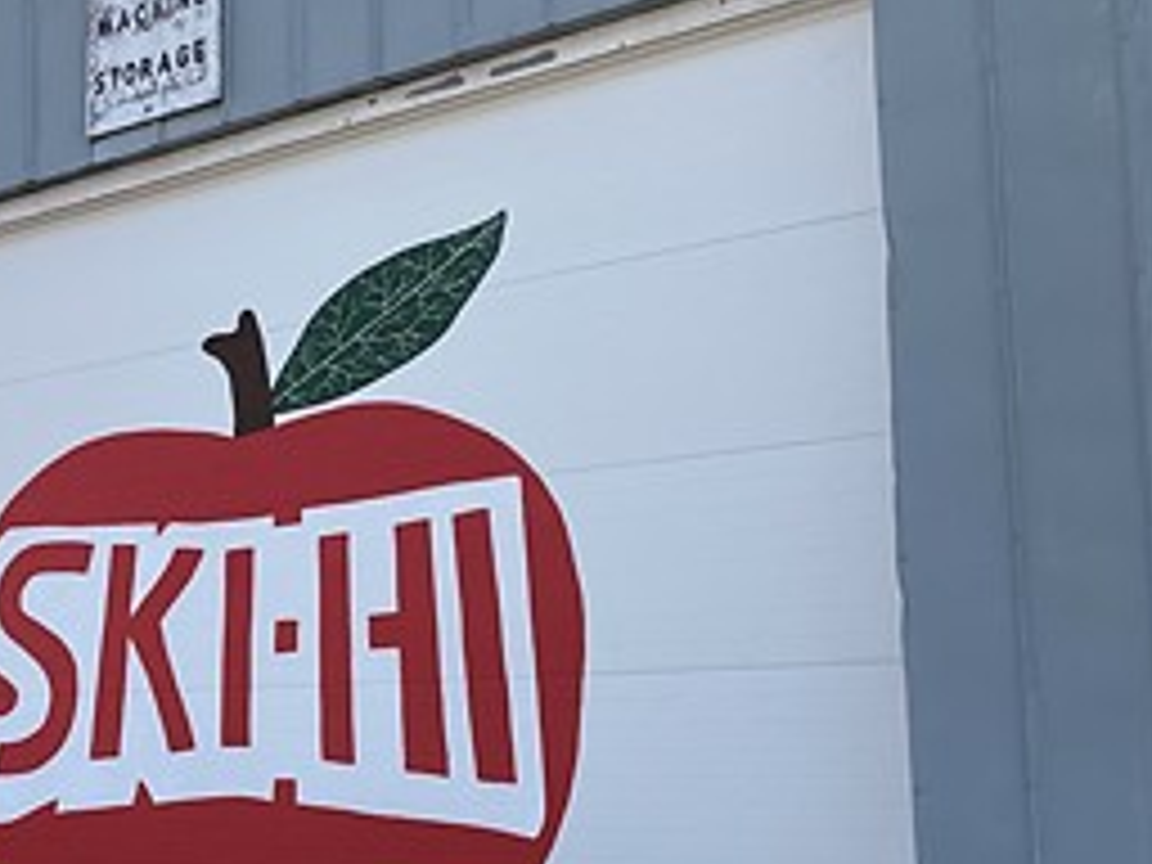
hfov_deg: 26.7
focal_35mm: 65
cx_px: -202
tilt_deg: +6.4
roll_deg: -0.6
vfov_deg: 22.5
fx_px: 2163
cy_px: 526
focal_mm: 4.2
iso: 32
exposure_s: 1/1838
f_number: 1.8
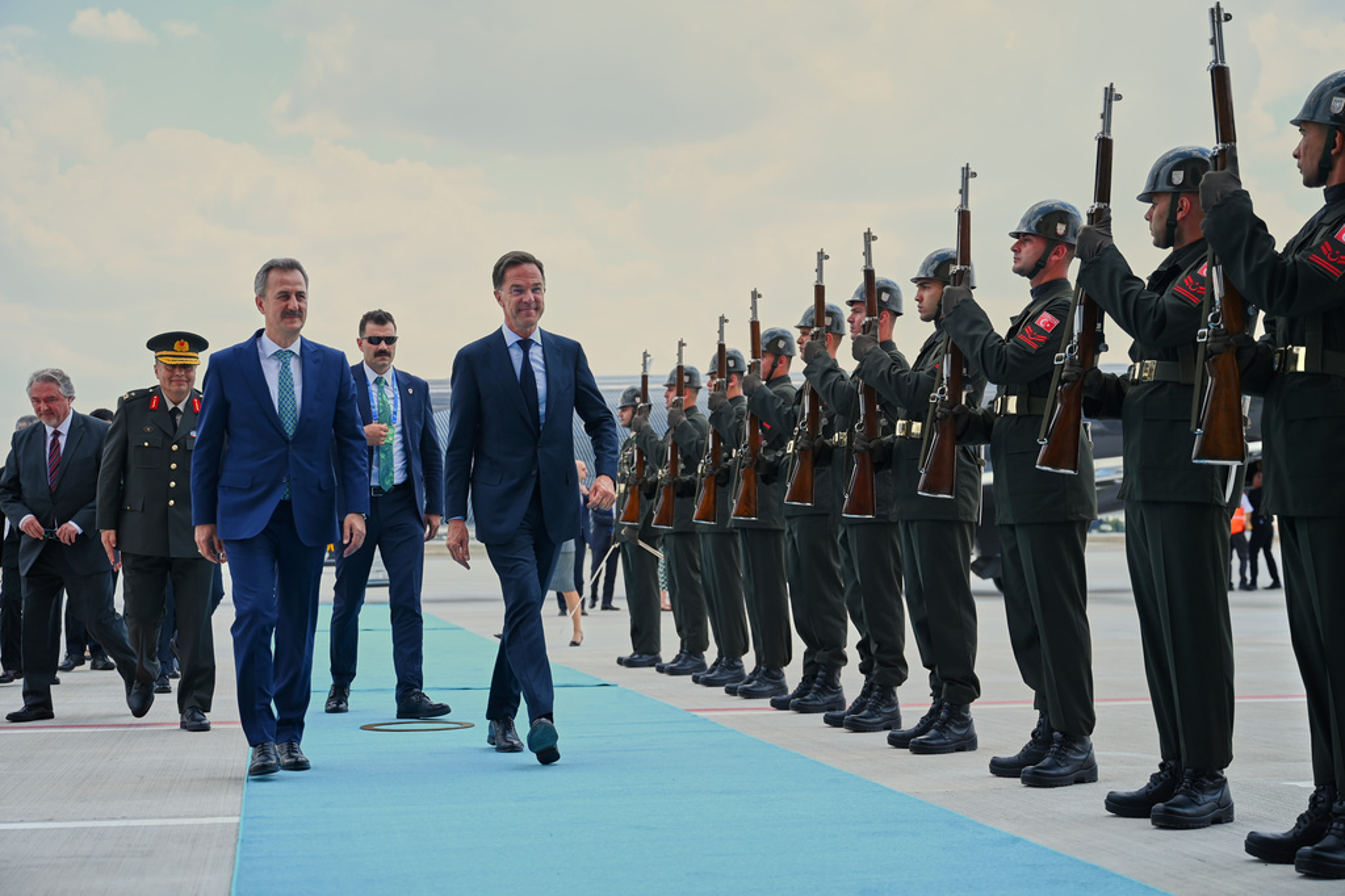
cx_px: 672
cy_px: 448
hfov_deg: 35.1
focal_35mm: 57
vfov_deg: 23.8
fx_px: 2129
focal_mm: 57
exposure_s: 1/1250
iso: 200
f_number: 4
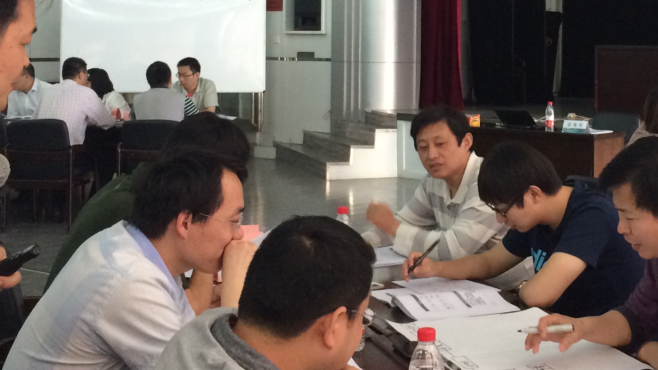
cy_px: 54
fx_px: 1169
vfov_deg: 17.8
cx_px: 480
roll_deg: -0.7
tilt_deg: -2.0
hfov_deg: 31.0
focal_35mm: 67
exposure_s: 1/30
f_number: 2.2
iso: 160
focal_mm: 4.15
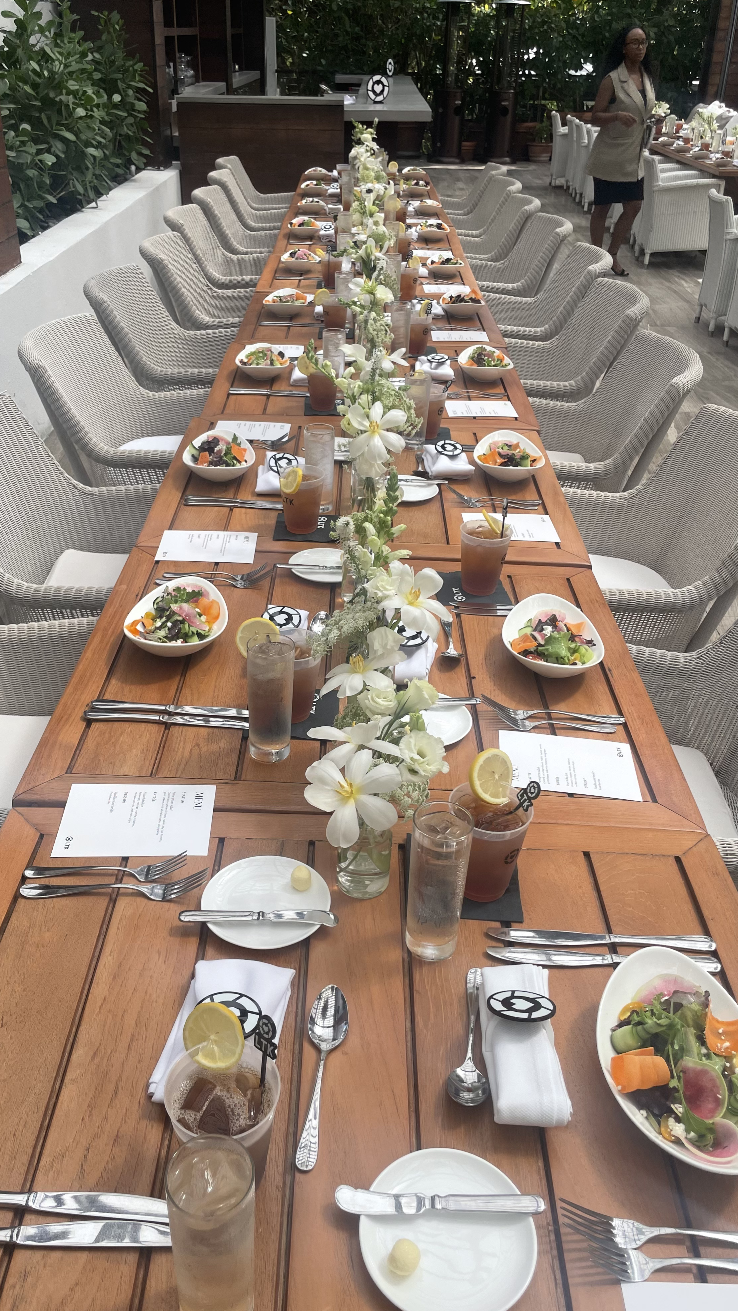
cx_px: 359
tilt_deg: -30.1
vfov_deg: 66.1
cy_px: 670
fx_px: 1009
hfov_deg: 40.2
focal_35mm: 29
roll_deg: -0.8
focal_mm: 4.2
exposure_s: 1/1024
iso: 32
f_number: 1.6
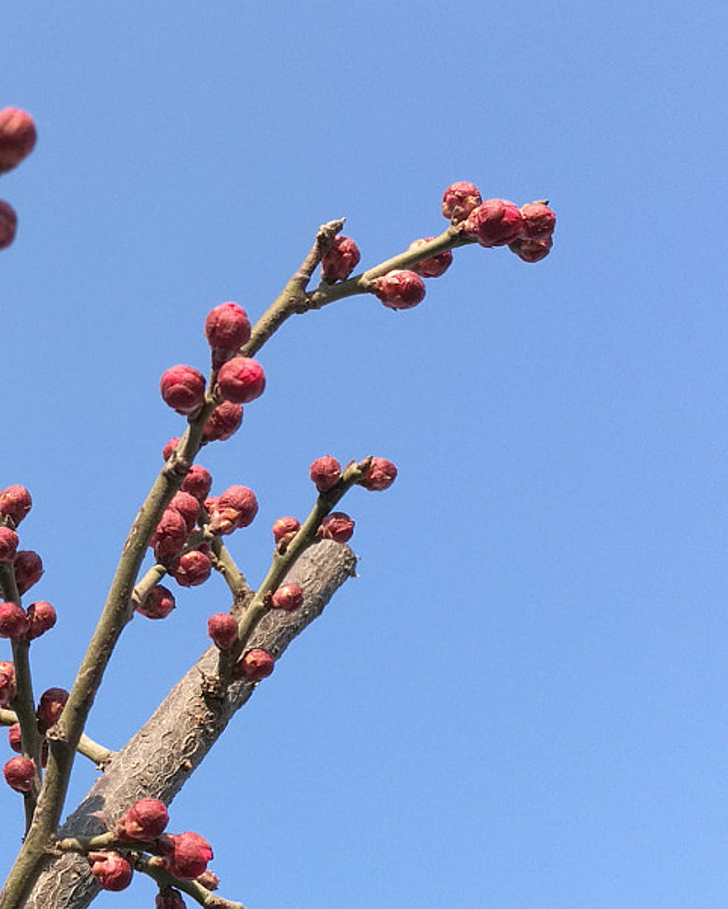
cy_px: 450
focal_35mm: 70
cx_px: 88
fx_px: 1884
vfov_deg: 27.1
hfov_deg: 21.4
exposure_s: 1/286
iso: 50
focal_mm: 4.5
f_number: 2.2
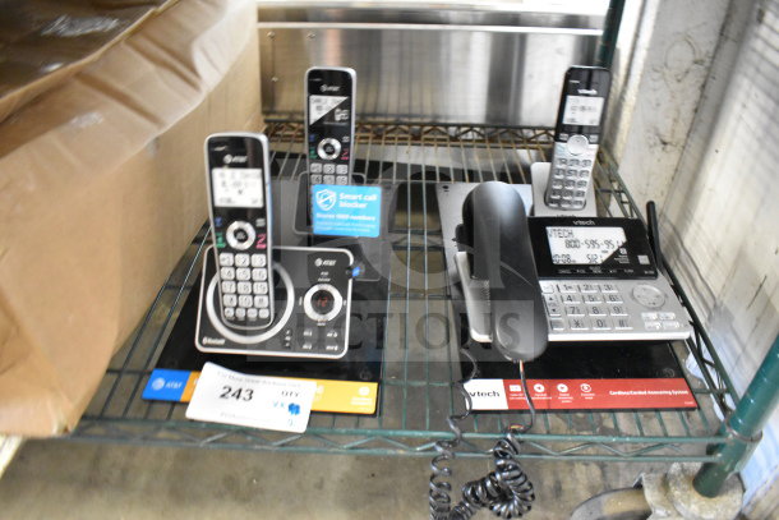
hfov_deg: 67.4
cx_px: 390
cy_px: 260
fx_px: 584
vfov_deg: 48.0
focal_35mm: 27
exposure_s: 1/30
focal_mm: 18
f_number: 3.5
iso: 7200
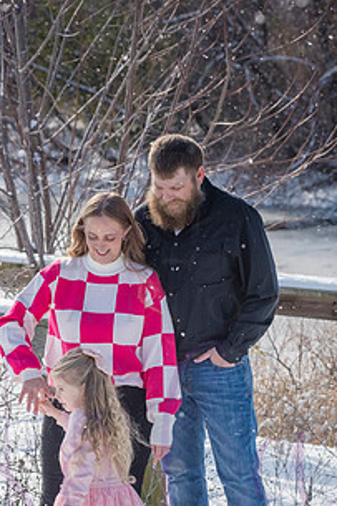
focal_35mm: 177
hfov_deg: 7.7
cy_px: 367
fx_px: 2488
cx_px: 128
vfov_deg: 11.6
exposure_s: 1/2000
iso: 640
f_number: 8
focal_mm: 120
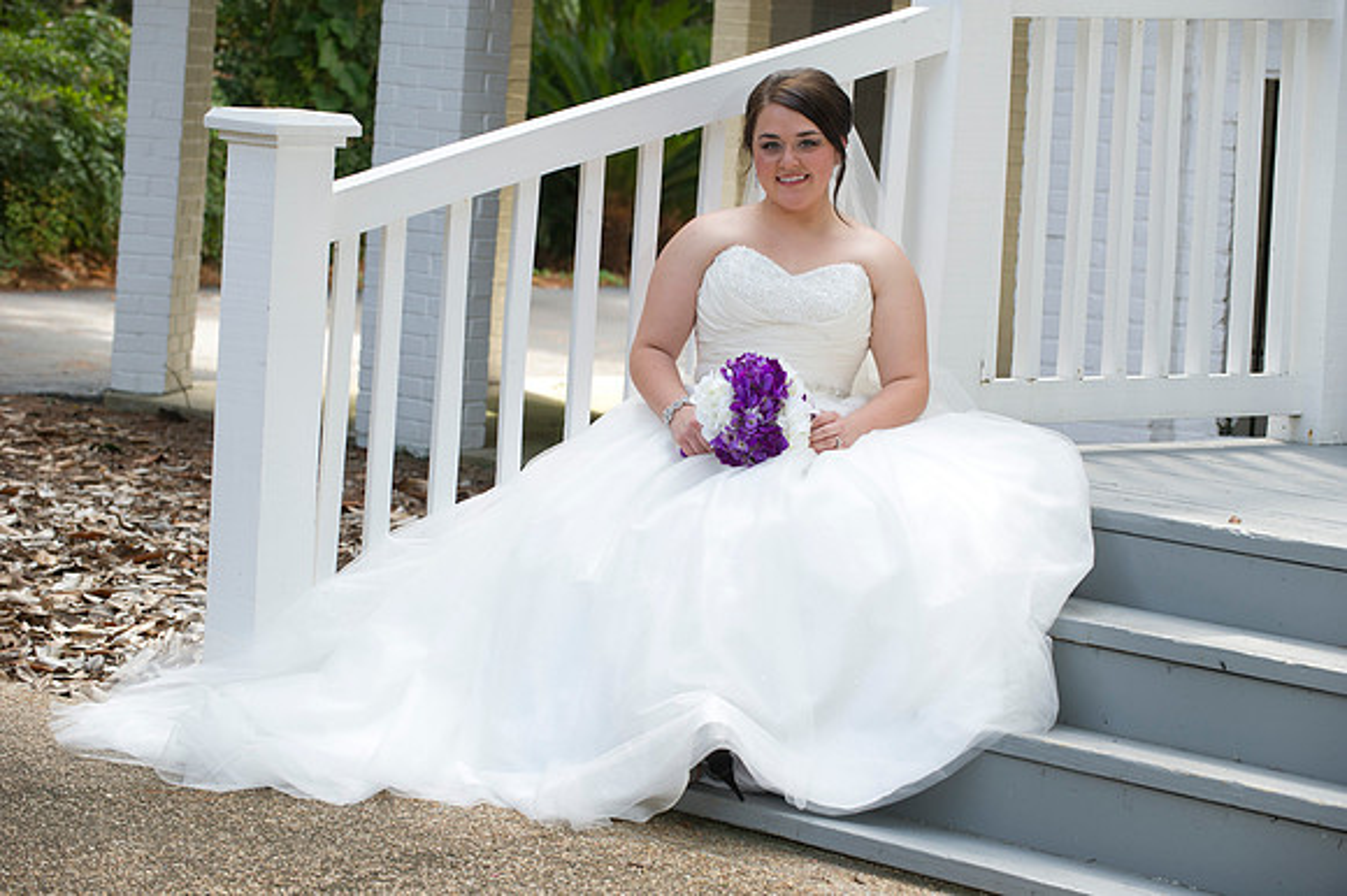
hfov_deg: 17.7
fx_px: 4338
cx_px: 674
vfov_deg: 11.8
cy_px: 448
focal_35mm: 116
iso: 320
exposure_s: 1/160
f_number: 5
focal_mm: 116
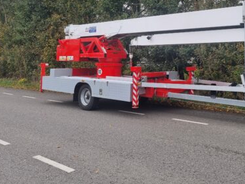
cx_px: 181
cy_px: 40
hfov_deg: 43.5
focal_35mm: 42
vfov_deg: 33.5
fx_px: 298
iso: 50
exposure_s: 1/227
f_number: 1.8
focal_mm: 5.4
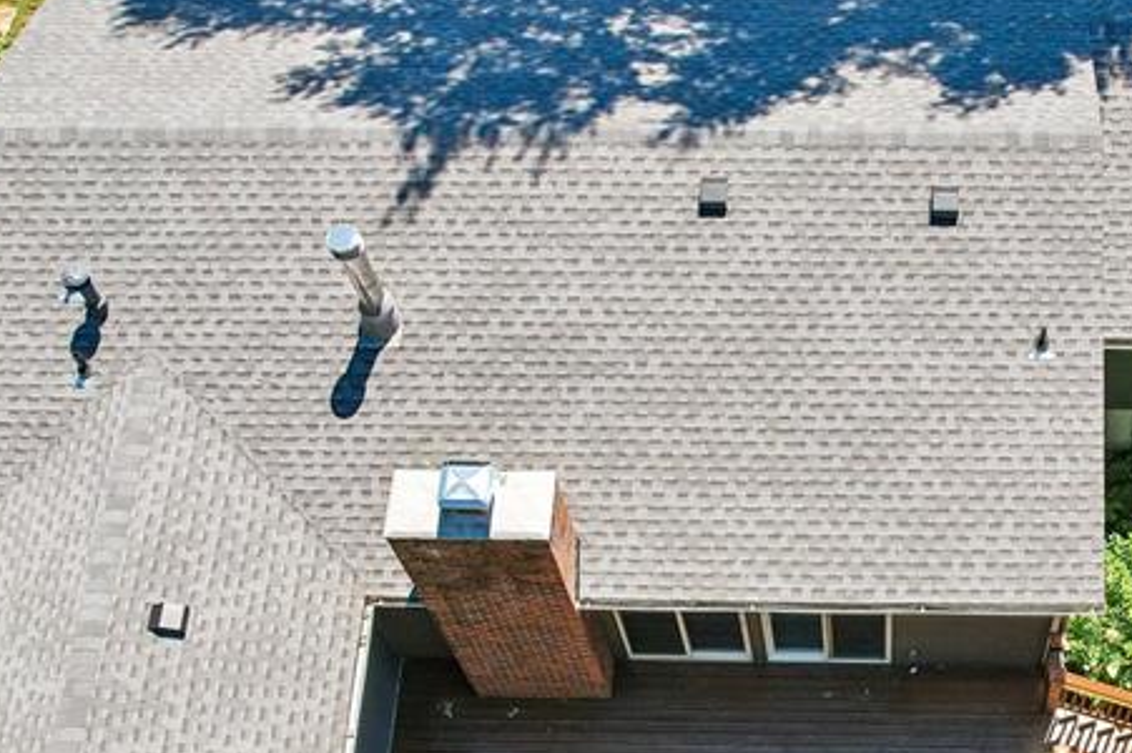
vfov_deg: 26.3
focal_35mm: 50
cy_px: 630
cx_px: 889
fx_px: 1571
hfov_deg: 38.3
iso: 100
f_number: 2.8
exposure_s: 1/1000
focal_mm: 8.4
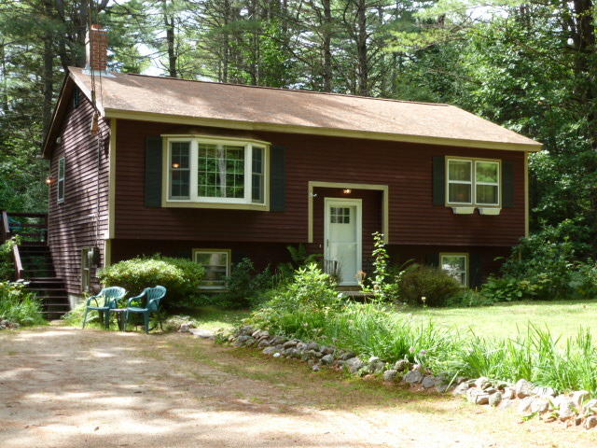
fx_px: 845
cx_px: 298
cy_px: 224
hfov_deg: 38.9
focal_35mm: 49
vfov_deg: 29.7
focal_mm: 8.7
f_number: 4.1
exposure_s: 1/80
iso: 100
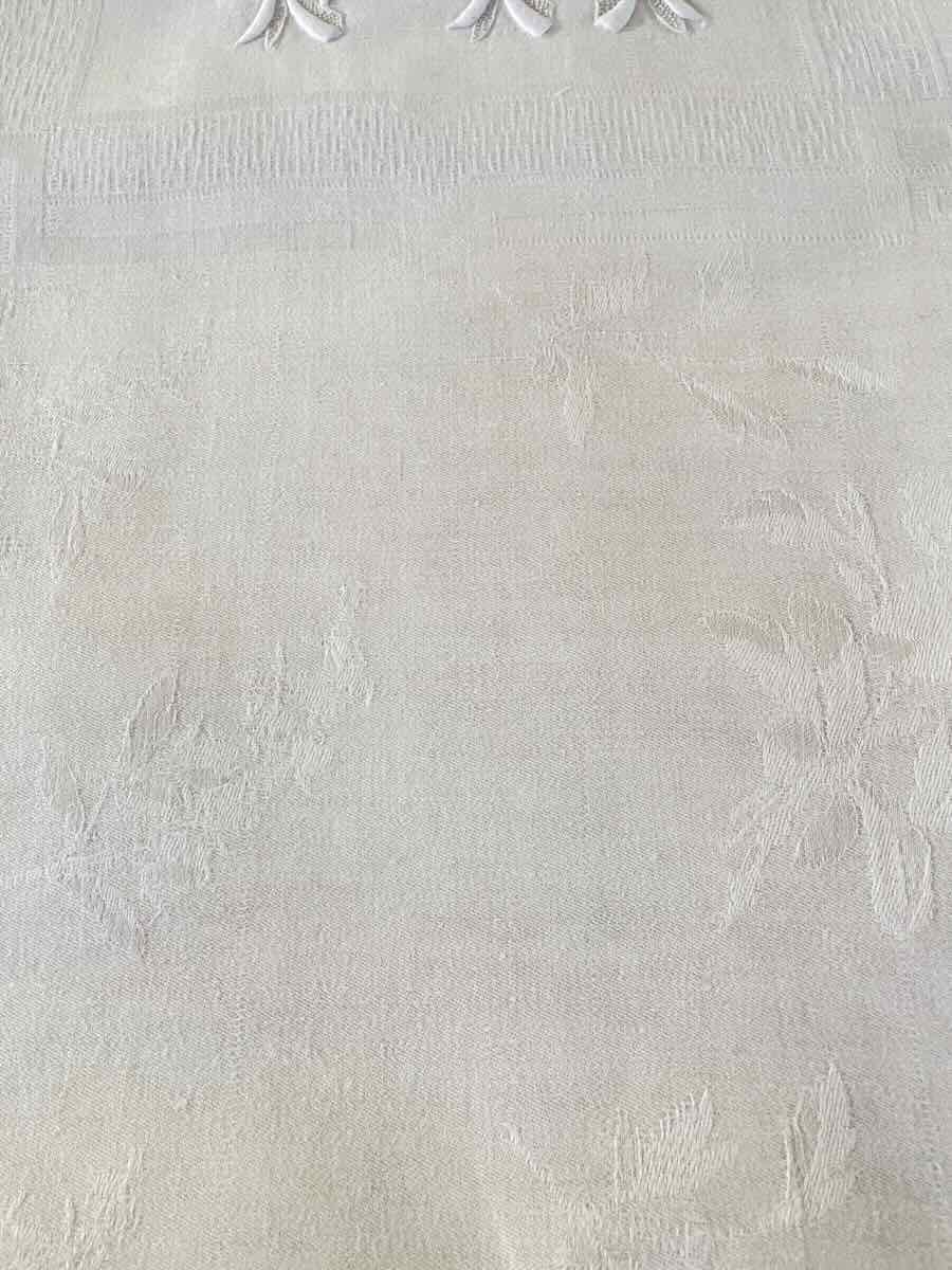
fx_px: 953
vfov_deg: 67.3
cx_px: 476
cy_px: 635
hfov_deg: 53.1
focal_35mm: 26
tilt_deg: -74.4
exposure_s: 1/121
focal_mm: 4.2
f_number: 1.6
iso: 64
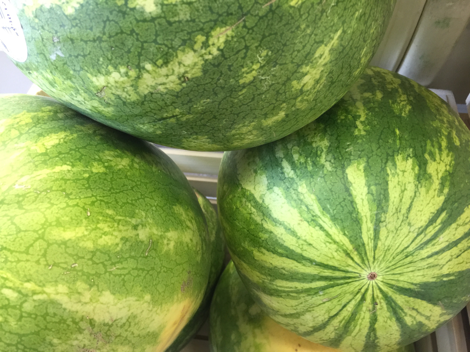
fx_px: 394
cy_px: 176
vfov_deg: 48.2
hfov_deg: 61.7
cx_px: 235
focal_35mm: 29
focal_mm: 4.15
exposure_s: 1/15
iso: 80
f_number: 2.2
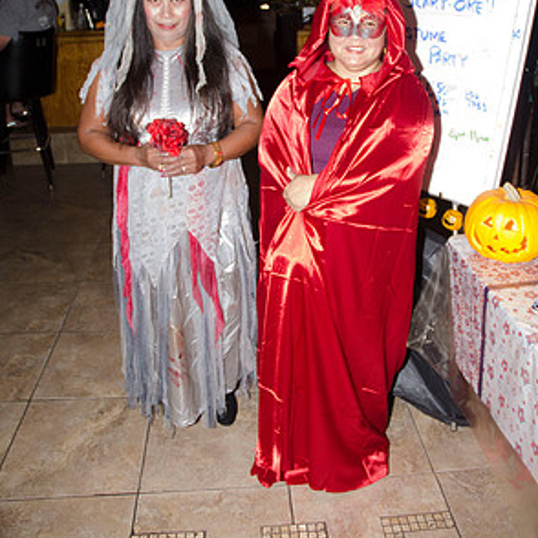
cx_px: 269
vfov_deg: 46.5
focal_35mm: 35
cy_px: 179
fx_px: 615
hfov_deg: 47.2
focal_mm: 18
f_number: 4
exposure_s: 1/60
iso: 400
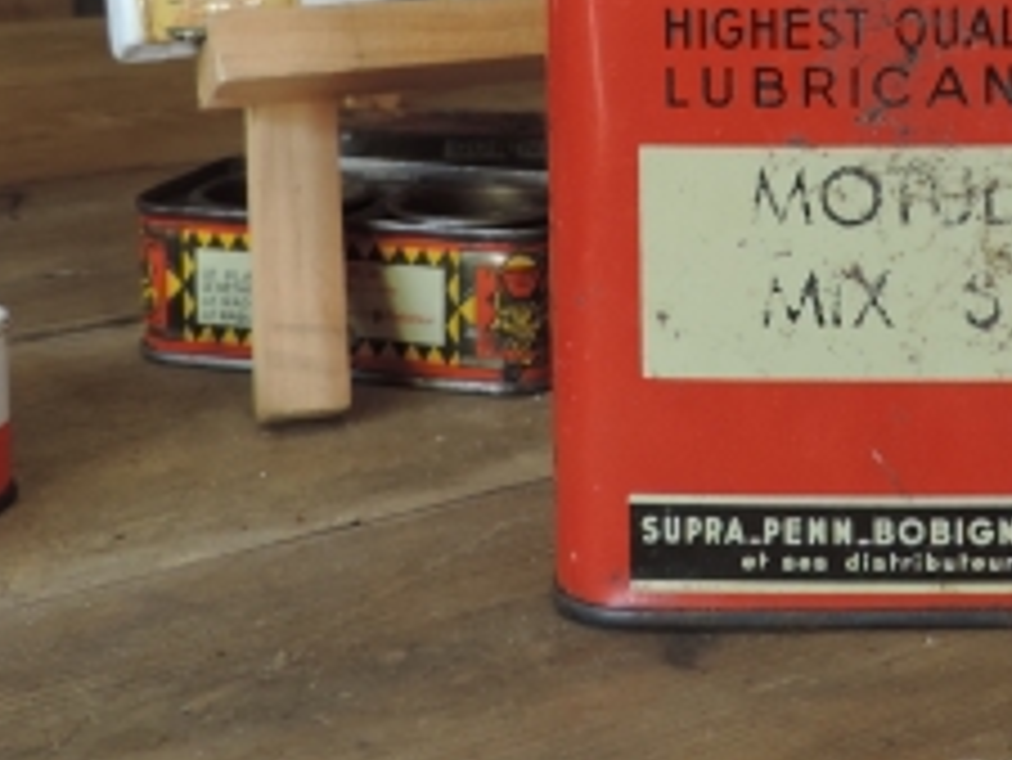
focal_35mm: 64
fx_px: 1872
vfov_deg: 21.8
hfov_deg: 29.4
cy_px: -58
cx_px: 846
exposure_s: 1/30
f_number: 3
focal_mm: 4.3
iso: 140
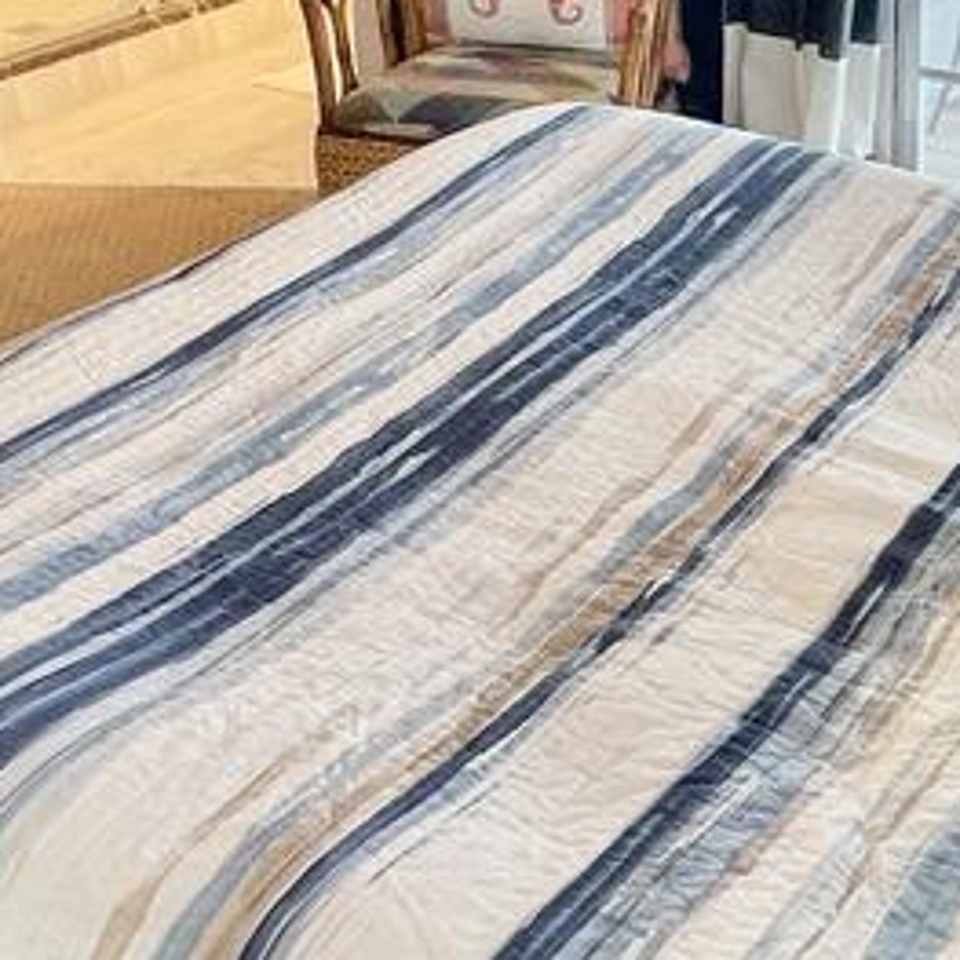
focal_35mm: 63
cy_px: 47
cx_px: 573
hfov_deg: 27.2
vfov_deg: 26.2
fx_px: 1977
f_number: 1.8
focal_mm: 1.57
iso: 125
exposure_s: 1/120
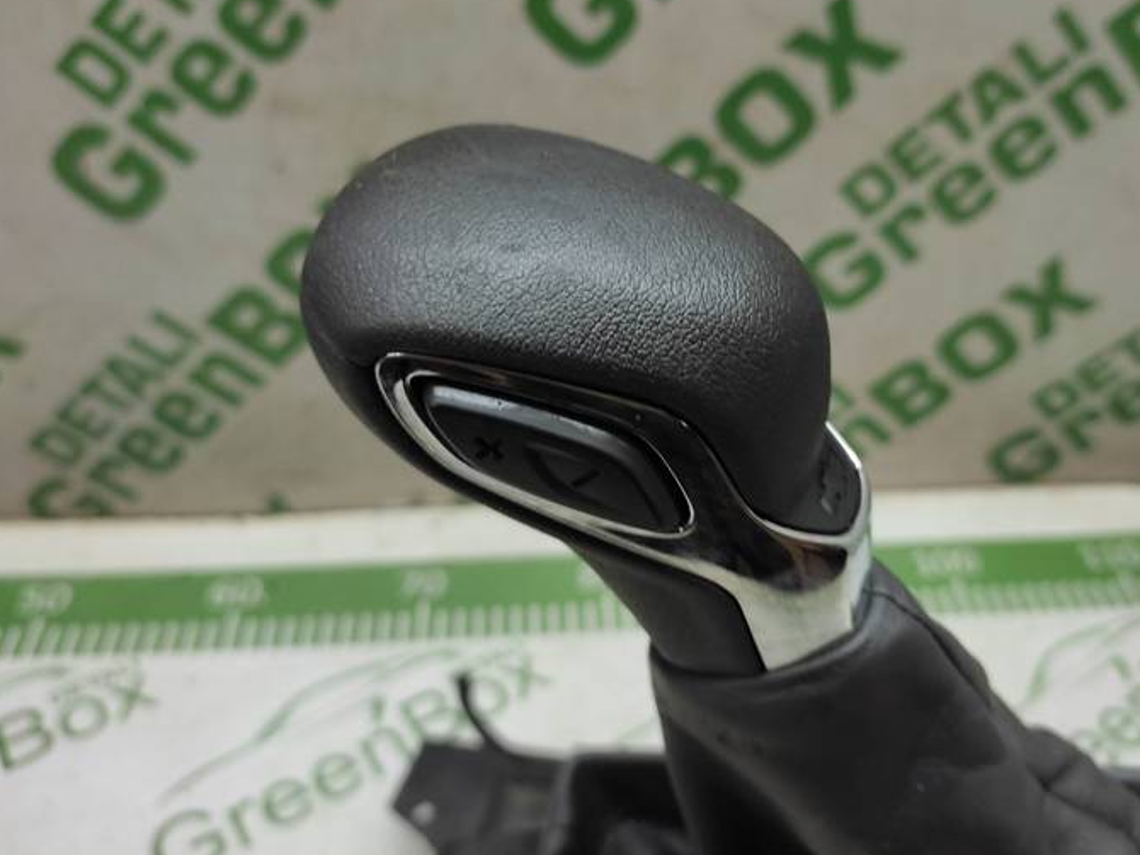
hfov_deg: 56.7
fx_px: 1053
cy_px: 419
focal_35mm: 32
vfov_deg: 44.1
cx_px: 638
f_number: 1.79
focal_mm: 4.74
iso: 137
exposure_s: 1/33
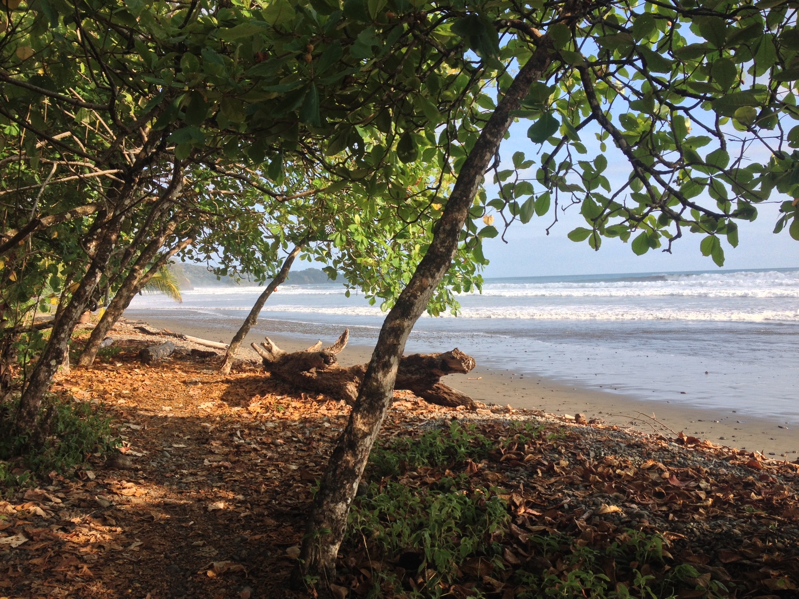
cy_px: 300
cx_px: 400
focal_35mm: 35
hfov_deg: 52.6
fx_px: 808
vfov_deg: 40.7
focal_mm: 4.28
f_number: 2.4
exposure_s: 1/812
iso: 50
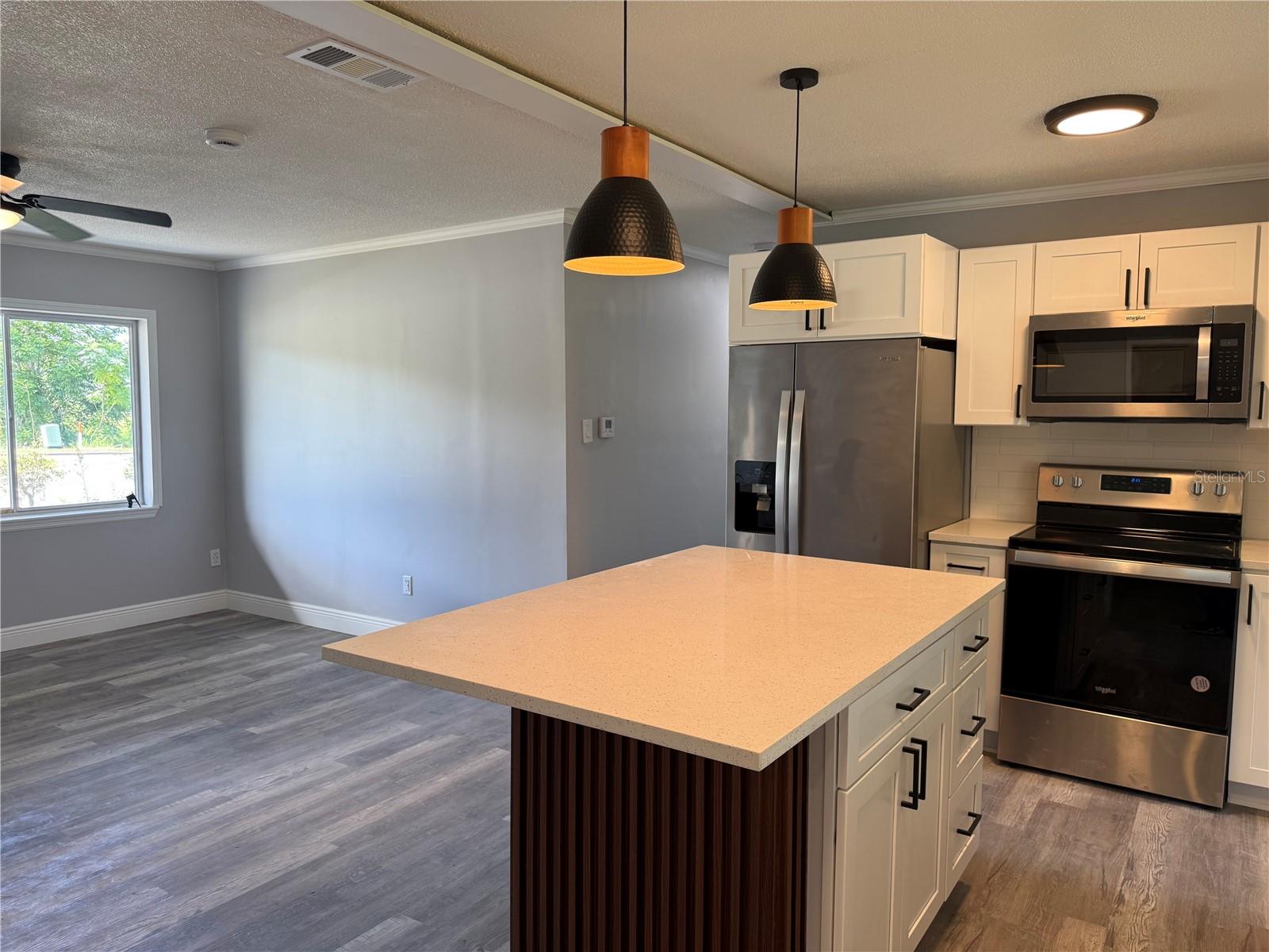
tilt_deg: -4.0
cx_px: 634
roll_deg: -0.4
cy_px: 476
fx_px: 880
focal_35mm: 24
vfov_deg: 56.8
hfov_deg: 71.6
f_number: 1.78
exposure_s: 1/120
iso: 100
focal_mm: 6.76
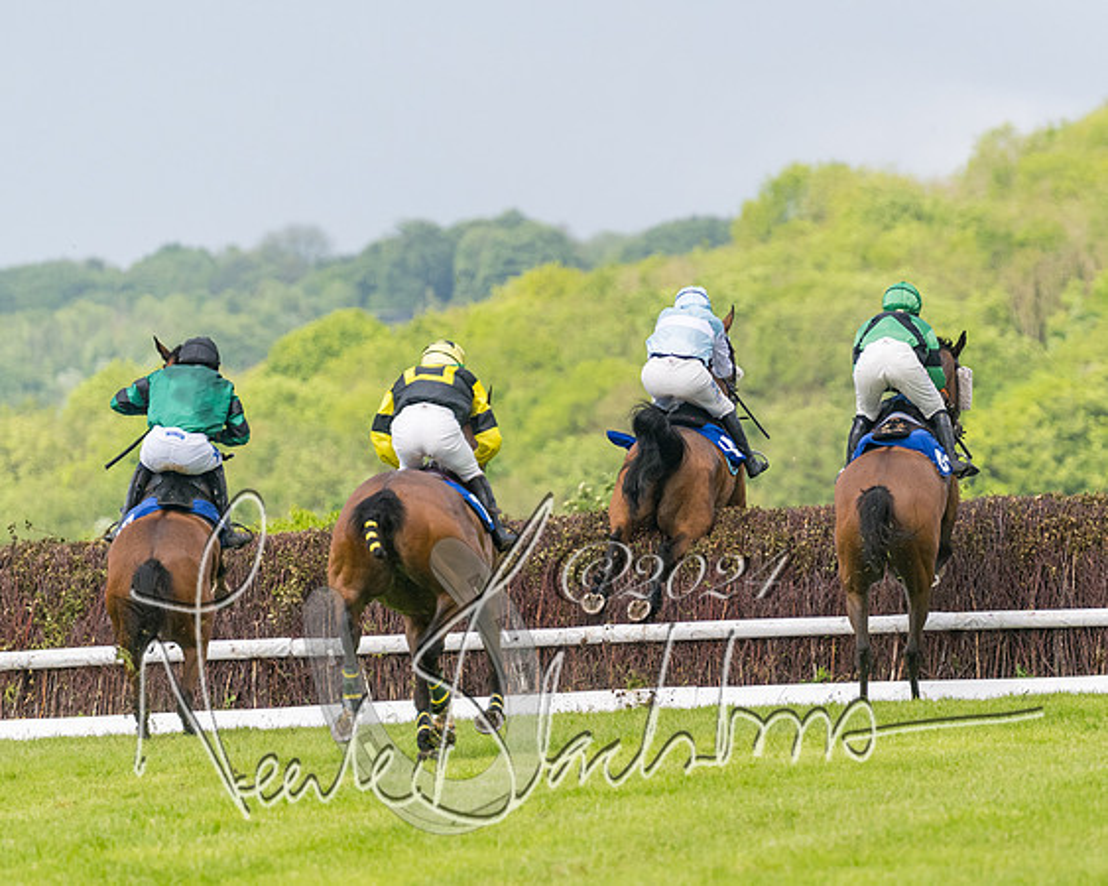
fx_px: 14639
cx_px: 762
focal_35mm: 447
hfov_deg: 4.3
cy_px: 506
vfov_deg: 3.5
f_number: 4
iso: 400
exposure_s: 1/4000
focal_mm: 230
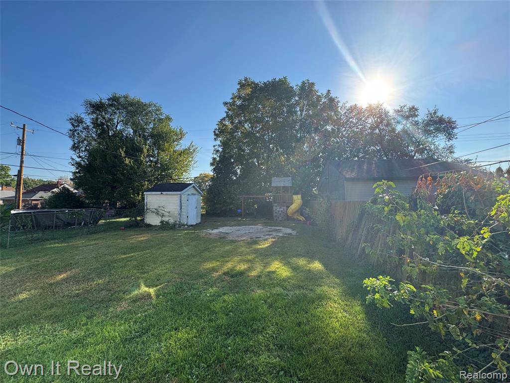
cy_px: 192
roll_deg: -0.5
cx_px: 255
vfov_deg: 85.7
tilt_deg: +1.4
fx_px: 206
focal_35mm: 14
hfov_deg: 102.1
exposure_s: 1/932
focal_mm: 2.22
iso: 50
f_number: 2.2
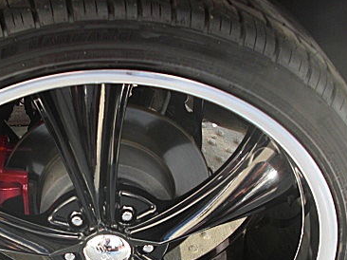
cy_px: 203
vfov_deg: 23.0
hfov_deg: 30.2
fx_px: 631
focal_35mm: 63
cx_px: 84
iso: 50
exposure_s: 1/60
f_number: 2.8
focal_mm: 6.3
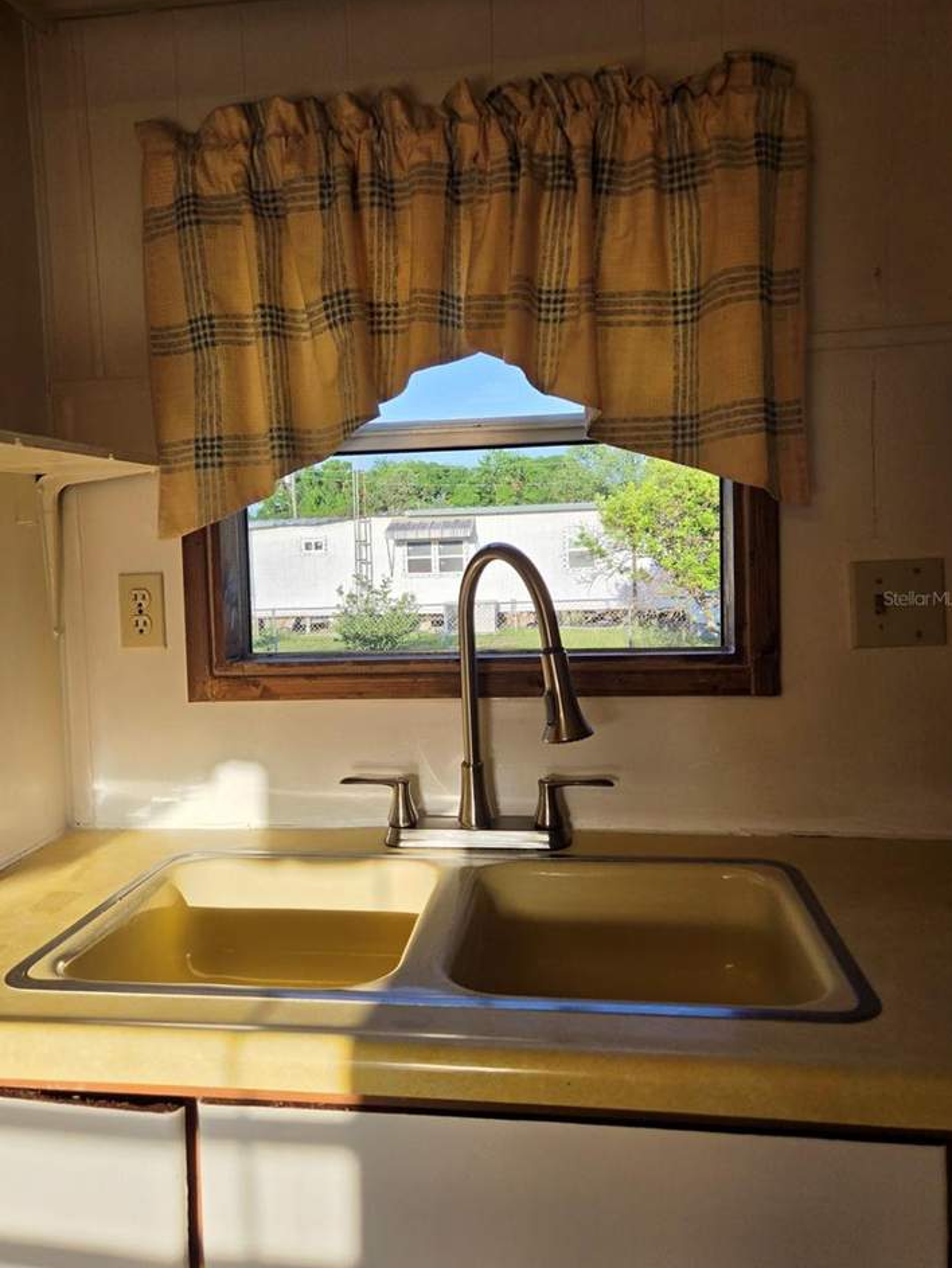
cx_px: 430
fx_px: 953
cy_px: 597
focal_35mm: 26
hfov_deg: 53.0
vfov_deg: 67.2
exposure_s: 1/1576
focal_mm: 5.4
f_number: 1.8
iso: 80
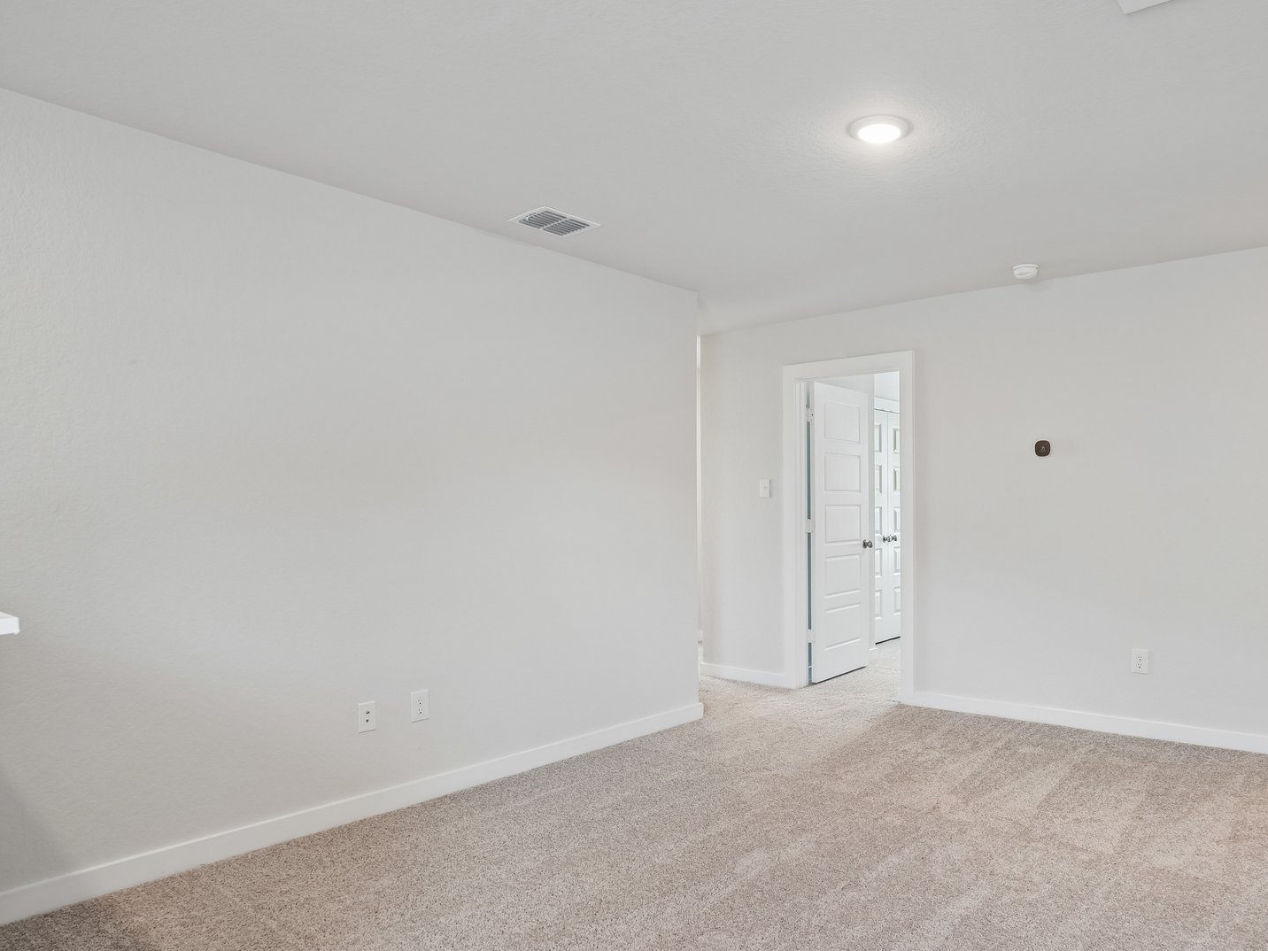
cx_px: 800
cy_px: 520
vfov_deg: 61.0
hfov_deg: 74.9
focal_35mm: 22
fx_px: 806
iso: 400
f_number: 8
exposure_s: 1/10
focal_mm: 16
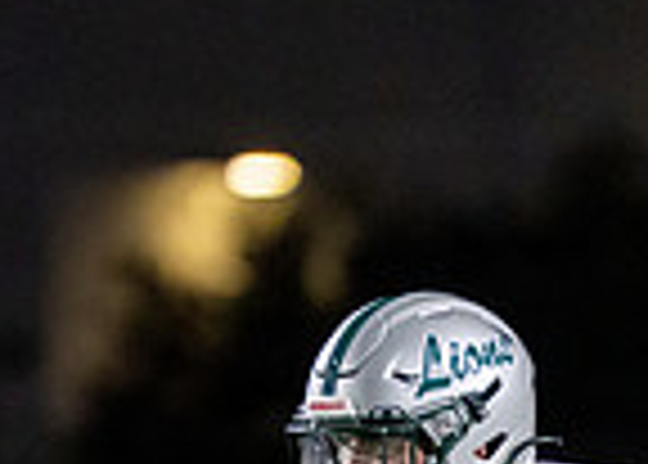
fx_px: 21506
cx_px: 492
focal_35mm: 1168
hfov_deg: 1.7
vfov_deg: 1.2
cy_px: 821
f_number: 2.8
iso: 2500
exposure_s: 1/1250
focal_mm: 200
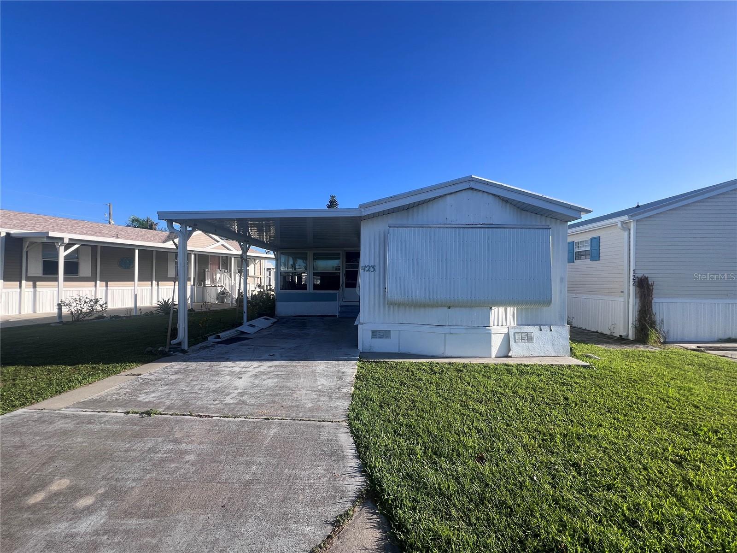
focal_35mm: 13
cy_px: 276
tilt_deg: +0.4
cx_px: 368
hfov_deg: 106.2
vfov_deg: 89.9
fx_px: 277
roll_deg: -0.7
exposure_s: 1/881
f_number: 1.8
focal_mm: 1.57
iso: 32
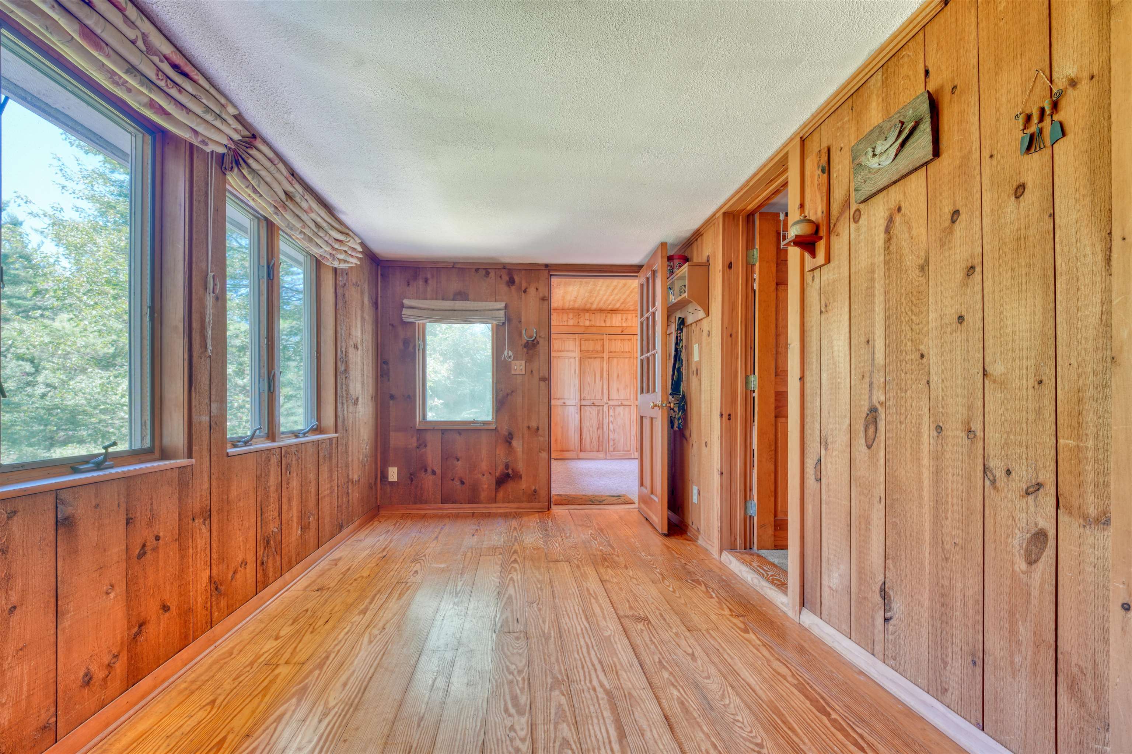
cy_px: 377
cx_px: 566
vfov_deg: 81.2
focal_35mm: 14
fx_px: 440
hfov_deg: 104.3
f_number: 8
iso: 100
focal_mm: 14
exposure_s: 1.6
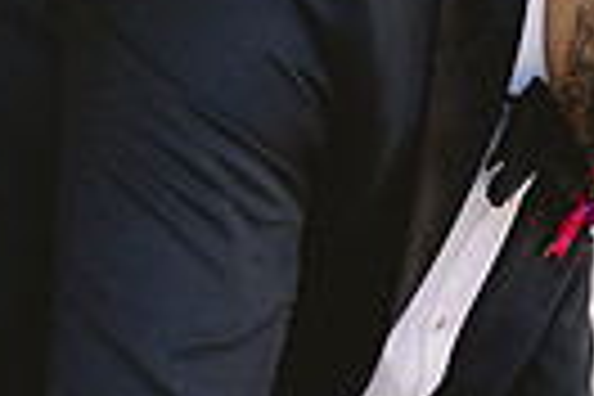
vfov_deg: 6.9
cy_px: 587
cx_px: 738
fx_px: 3217
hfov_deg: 10.4
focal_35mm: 195
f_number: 3.5
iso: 250
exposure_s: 1/200
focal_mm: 44.3
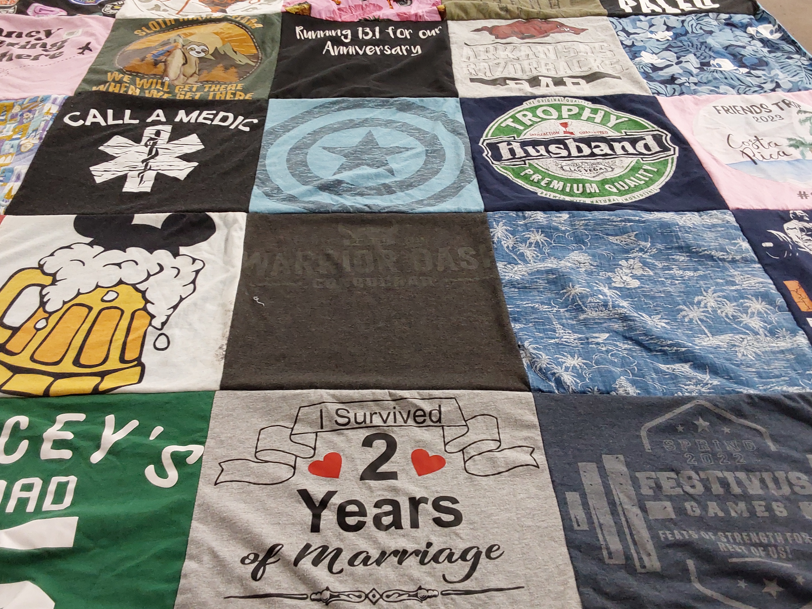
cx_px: 377
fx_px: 751
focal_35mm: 32
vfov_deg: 44.2
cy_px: 291
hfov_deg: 56.8
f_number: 1.9
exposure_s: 1/50
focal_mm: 2.91
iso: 125
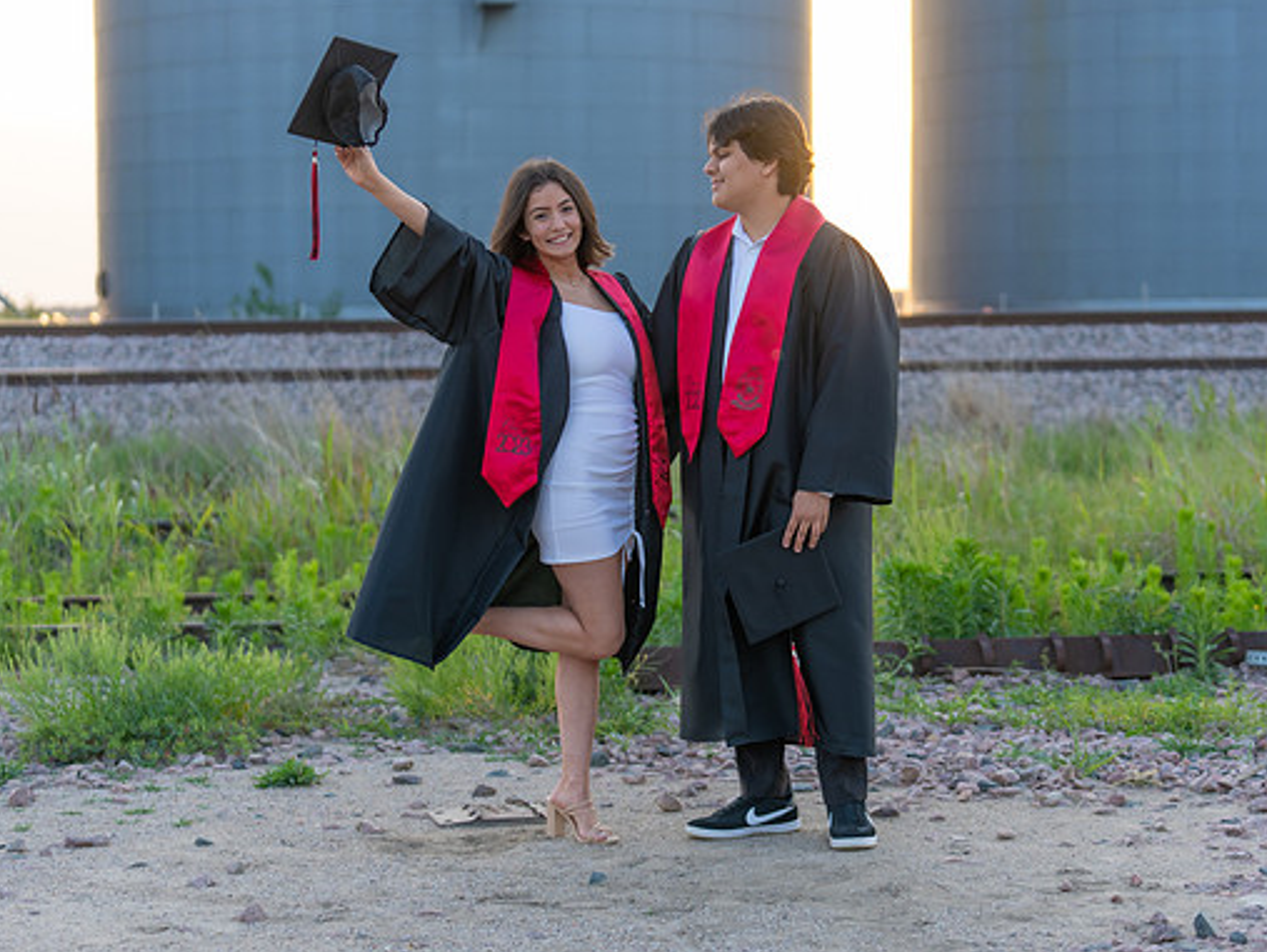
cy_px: 476
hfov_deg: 23.8
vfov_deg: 18.0
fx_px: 3003
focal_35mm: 82
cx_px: 697
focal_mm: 70
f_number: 2.8
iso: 160
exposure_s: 1/250
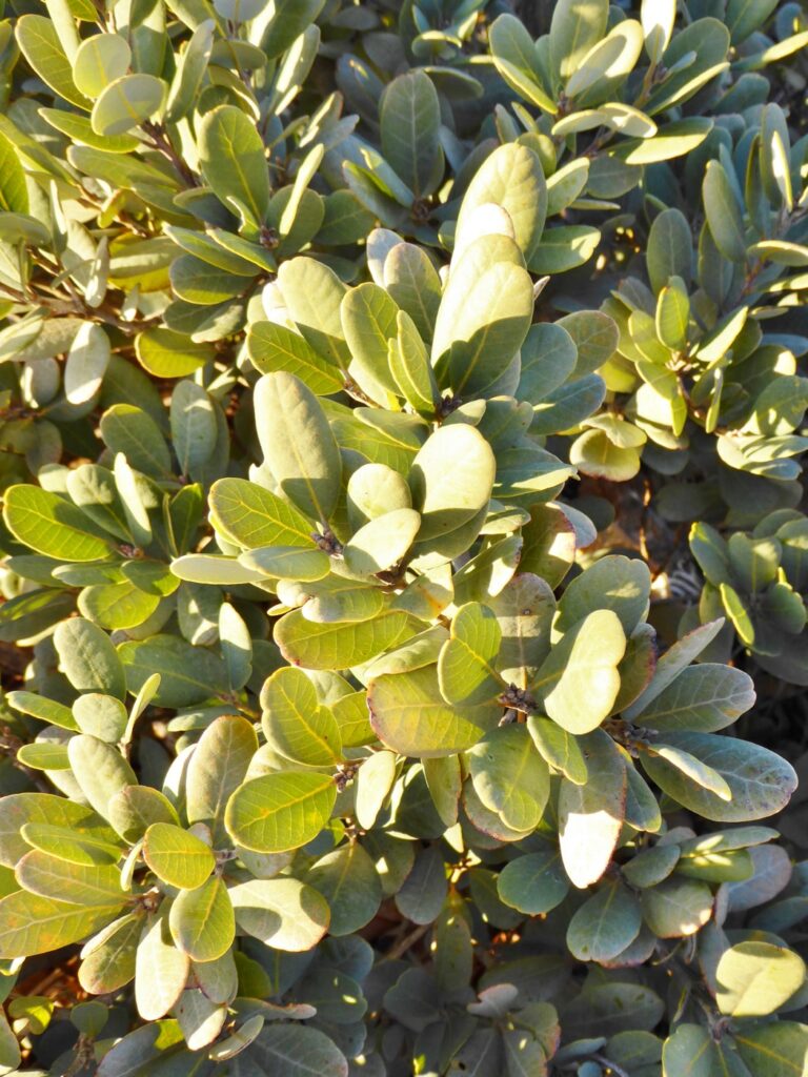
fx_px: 1463
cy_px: 538
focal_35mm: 47
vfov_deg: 40.4
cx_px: 404
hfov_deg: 30.9
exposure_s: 1/60
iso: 100
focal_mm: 8.4
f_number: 4
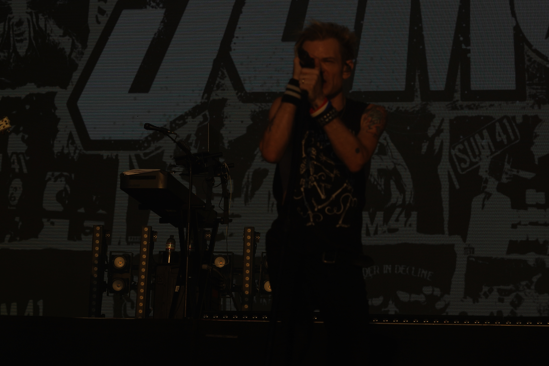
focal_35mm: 100
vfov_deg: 13.7
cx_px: 290
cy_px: 139
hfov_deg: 20.4
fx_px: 1525
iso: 100
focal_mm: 79
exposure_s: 1/1600
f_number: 8
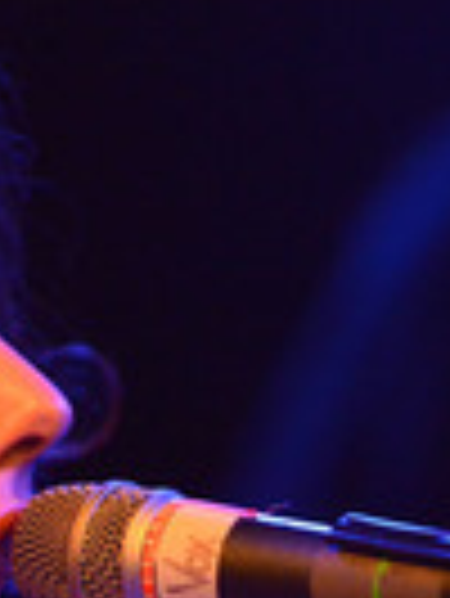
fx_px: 5918
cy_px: 558
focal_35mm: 342
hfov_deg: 4.4
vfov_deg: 5.8
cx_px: 74
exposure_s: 1/200
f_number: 2.8
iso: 8063
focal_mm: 105
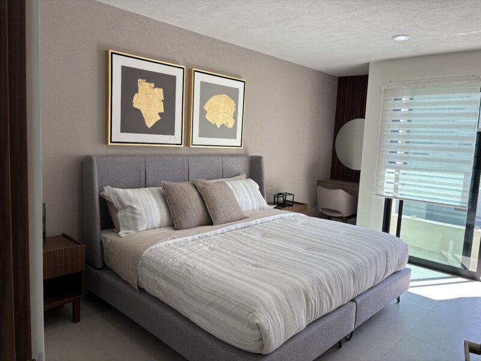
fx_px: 361
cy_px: 180
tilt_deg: -5.7
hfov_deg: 67.3
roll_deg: -2.2
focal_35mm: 26
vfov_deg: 53.1
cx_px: 240
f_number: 1.6
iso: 40
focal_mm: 5.96
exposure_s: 1/196
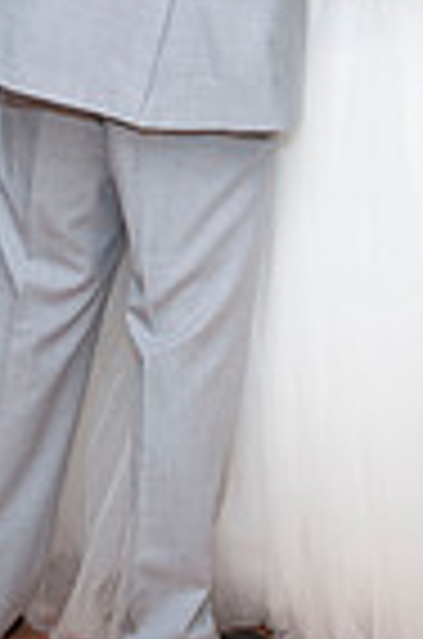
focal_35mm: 114
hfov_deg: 12.0
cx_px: 236
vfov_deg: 17.7
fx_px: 2019
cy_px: 54
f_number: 5.6
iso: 800
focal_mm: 24
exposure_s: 1/60
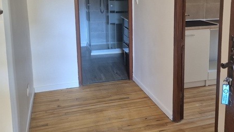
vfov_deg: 26.2
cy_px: 32
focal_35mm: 45
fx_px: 279
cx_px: 146
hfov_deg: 45.1
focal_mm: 5.4
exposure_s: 1/100
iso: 640
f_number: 1.8
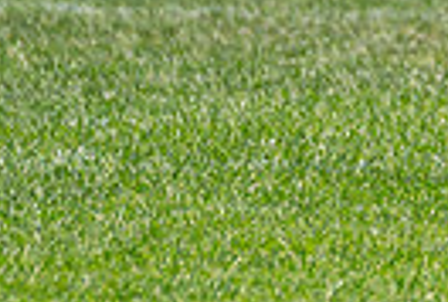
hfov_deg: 1.4
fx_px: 18069
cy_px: -91
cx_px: 1019
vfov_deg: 1.0
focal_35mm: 1447
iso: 400
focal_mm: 189
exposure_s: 1/3200
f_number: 3.2
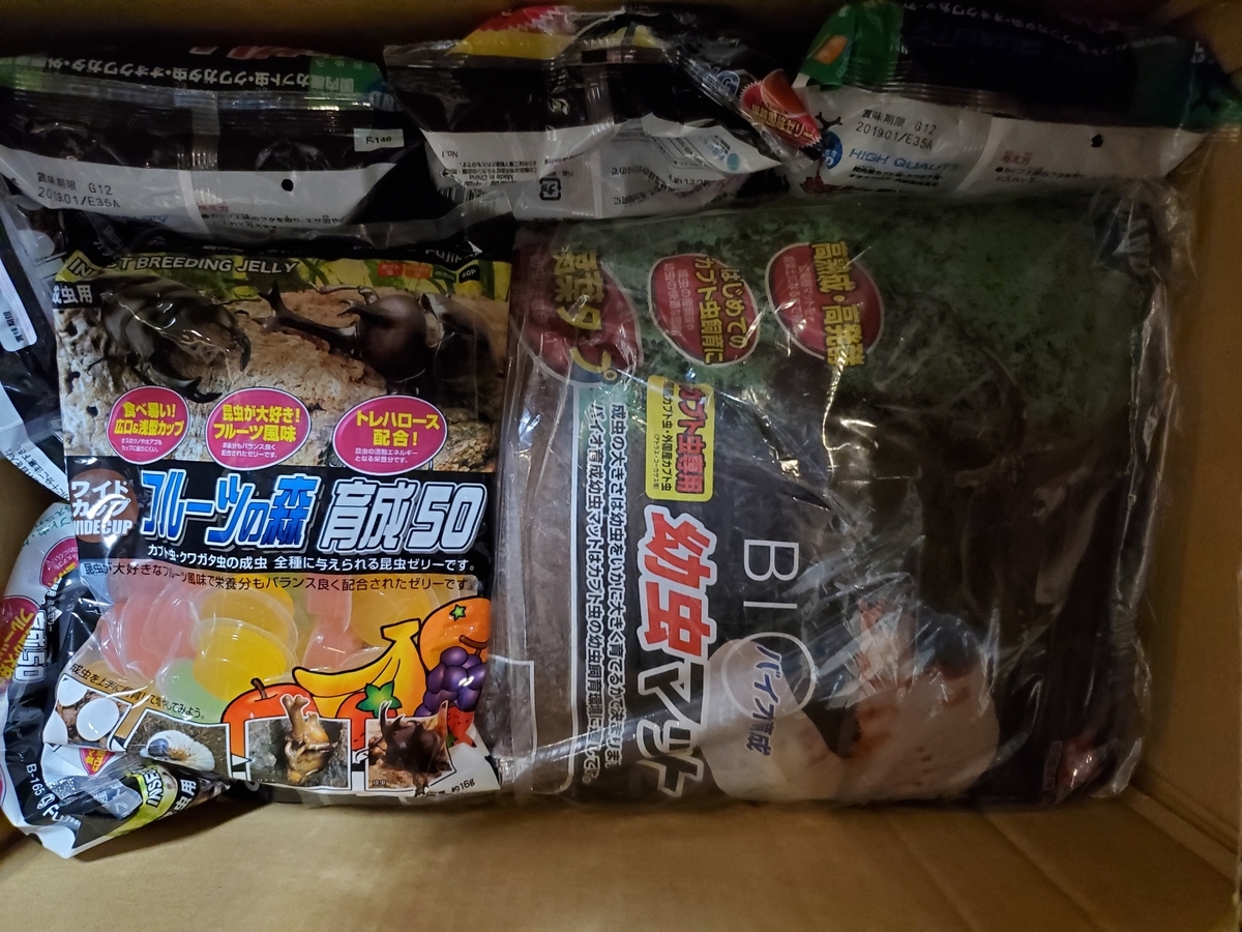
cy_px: 466
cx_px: 621
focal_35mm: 26
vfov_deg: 53.1
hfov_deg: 67.3
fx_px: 933
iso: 640
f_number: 1.5
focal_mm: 4.3
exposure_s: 1/25
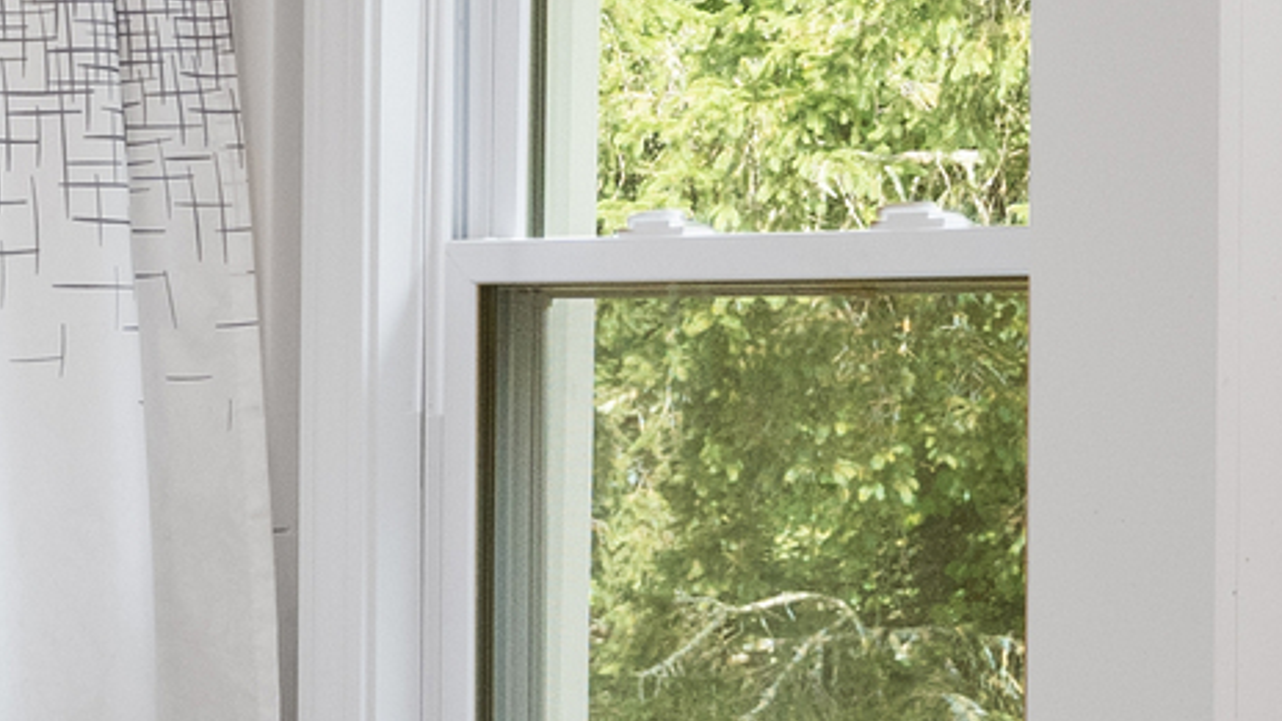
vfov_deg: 12.5
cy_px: 481
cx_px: 1544
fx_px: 3297
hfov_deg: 20.5
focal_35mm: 97
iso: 800
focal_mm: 14
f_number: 8
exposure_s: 1/50
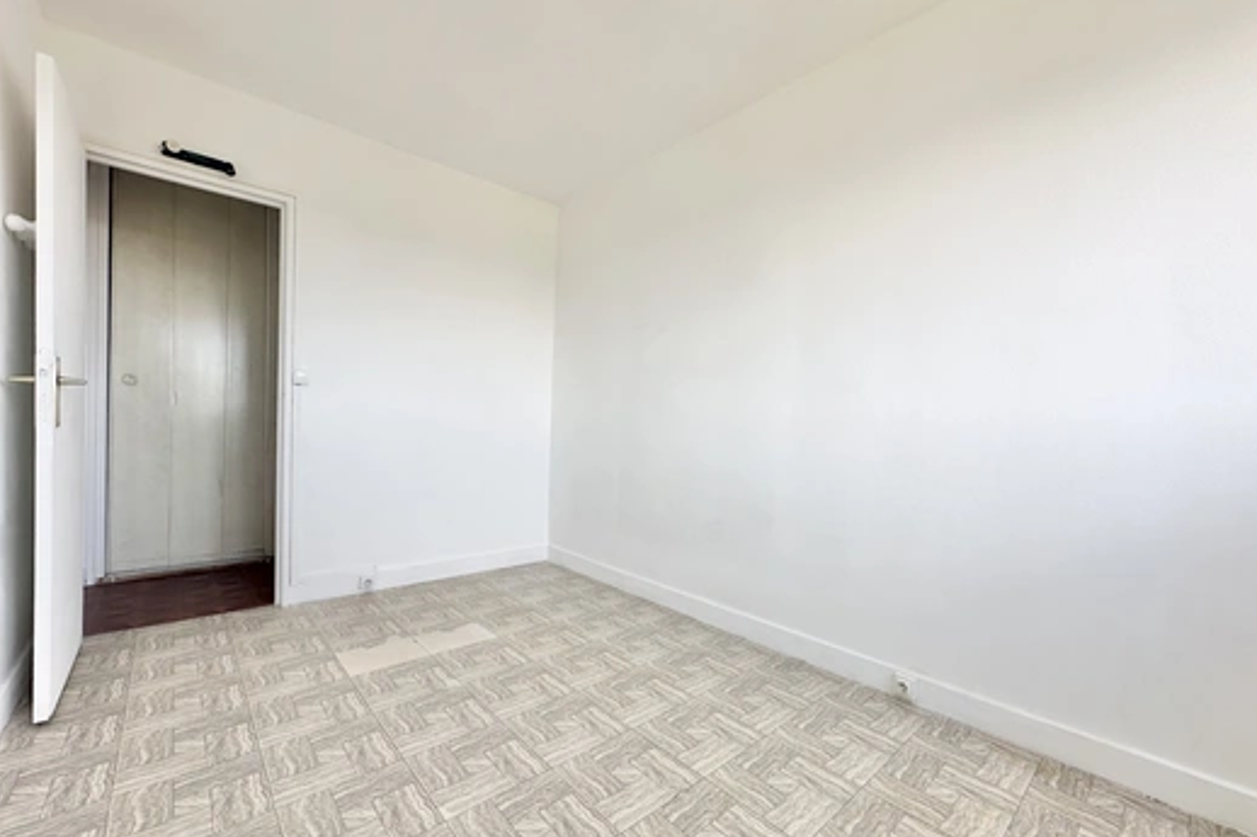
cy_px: 442
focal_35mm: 15
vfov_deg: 77.2
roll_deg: -1.9
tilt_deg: -1.2
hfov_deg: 100.4
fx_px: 524
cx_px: 637
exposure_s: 1/178
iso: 40
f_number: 2.2
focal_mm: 2.22
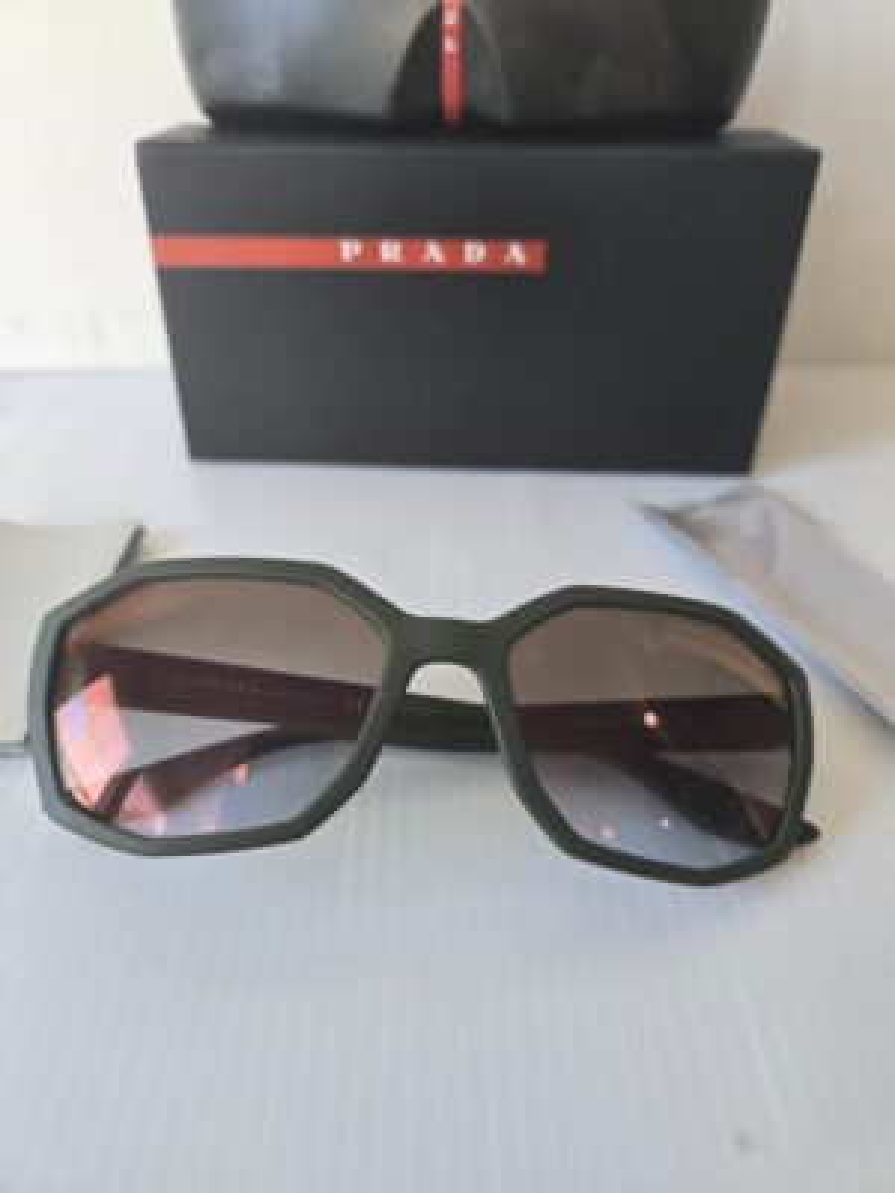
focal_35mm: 23
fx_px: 793
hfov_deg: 58.9
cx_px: 448
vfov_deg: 73.9
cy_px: 596
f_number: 1.8
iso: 200
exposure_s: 1/120
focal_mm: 5.4
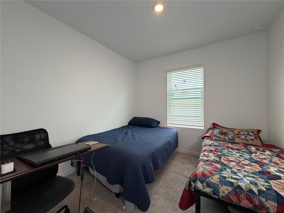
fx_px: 115
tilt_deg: +0.9
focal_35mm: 14
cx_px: 142
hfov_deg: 102.1
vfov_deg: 85.7
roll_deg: +0.7
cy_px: 106
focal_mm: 2.22
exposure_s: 1/120
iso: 125
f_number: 2.2
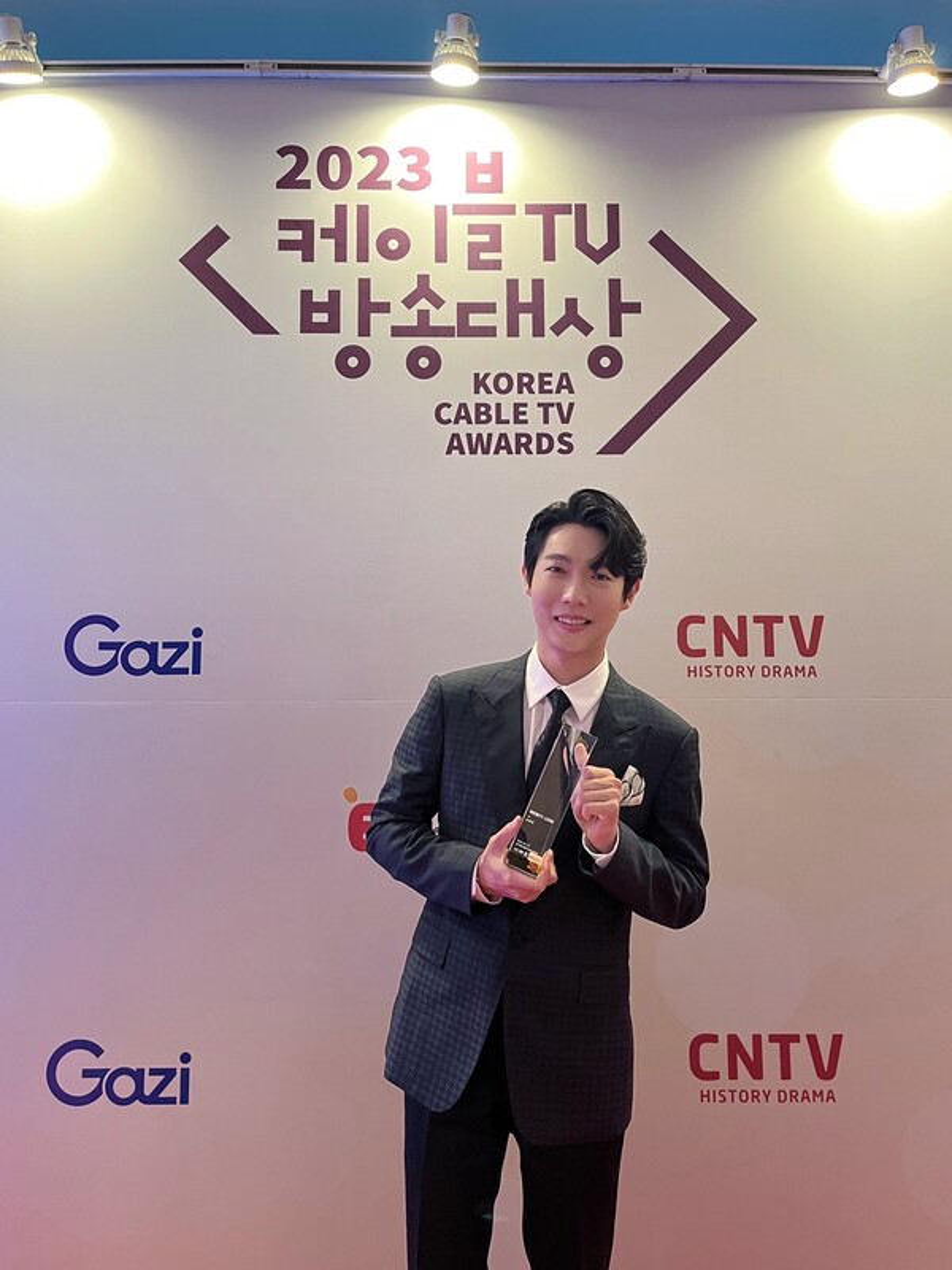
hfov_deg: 53.1
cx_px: 476
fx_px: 953
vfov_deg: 67.3
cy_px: 635
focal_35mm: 26
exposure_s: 1/60
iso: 125
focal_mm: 5.1
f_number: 1.6
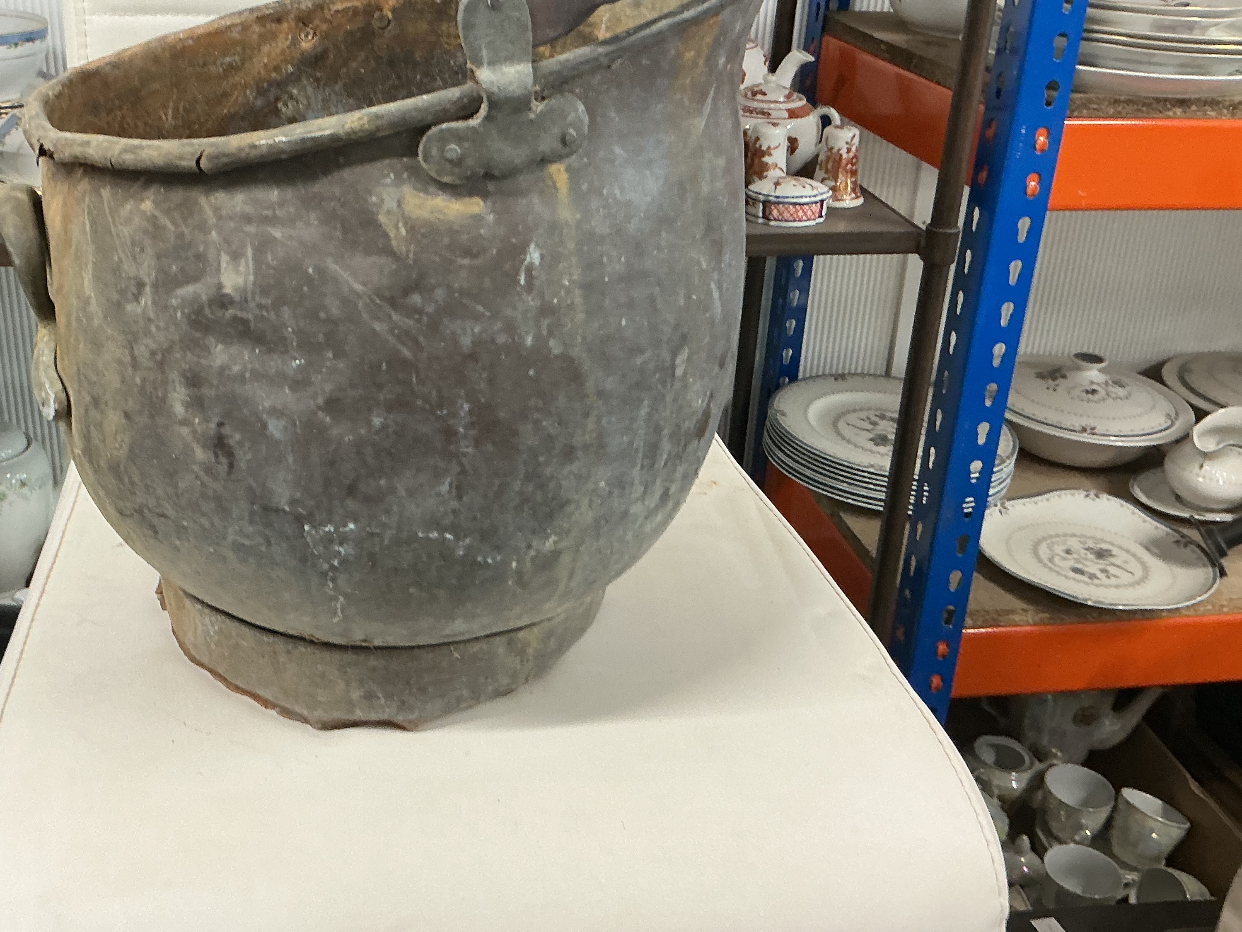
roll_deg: -3.7
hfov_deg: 47.5
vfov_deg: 36.7
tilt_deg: -25.3
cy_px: 367
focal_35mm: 39
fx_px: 1399
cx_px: 483
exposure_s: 1/50
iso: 80
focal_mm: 3
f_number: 1.8
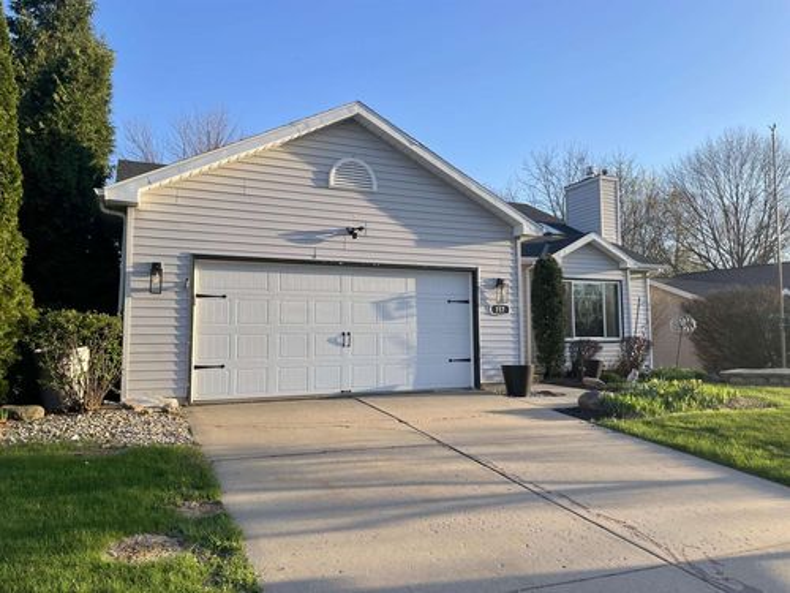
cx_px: 395
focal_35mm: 26
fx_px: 593
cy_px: 296
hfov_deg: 67.3
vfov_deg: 53.1
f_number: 1.6
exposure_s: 1/1159
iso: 32
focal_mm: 4.2
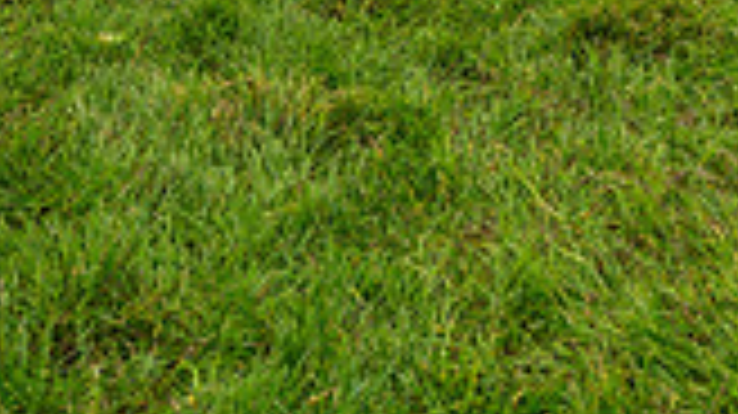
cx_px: 518
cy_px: -544
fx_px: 1682
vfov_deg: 11.7
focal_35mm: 86
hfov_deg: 24.6
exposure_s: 1/200
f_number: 7.1
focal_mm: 30
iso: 250
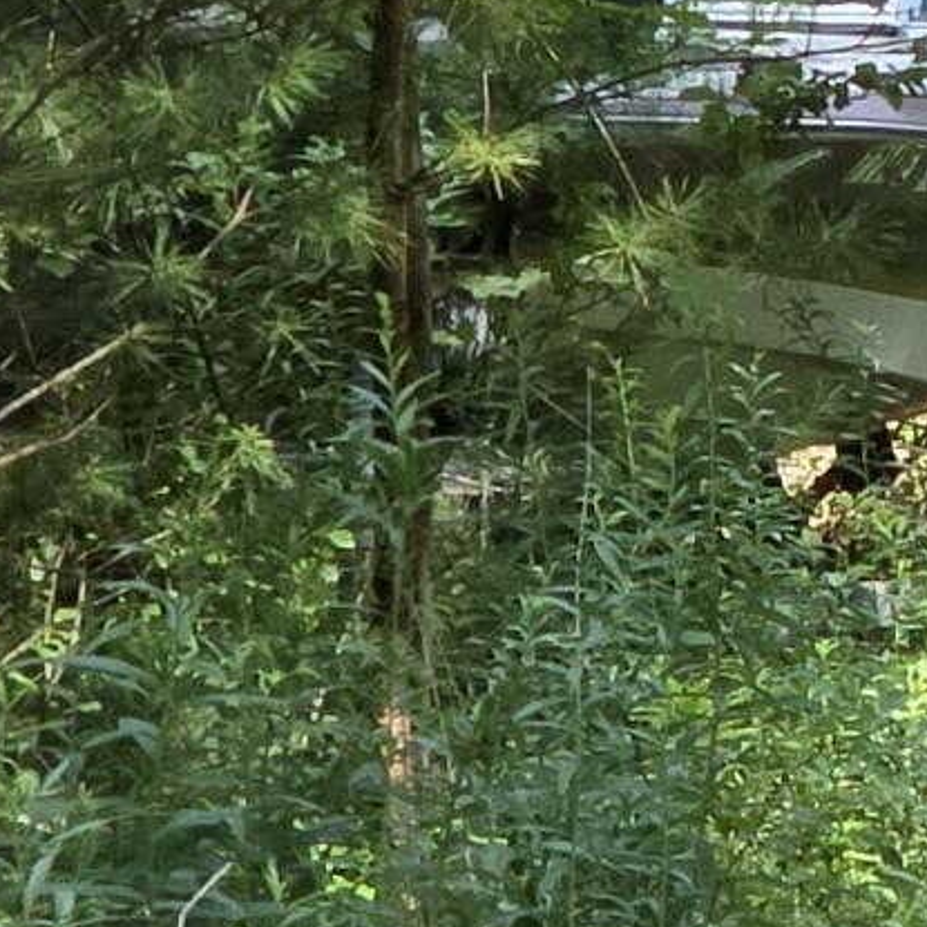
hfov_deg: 3.9
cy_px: -357
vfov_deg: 4.0
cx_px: 2859
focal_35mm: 441
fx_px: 13361
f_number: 2.4
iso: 50
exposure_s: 1/120
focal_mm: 7
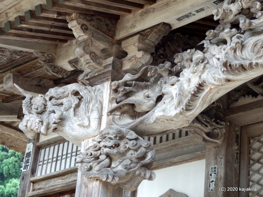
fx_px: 646
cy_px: 98
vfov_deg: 17.4
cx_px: 132
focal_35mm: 85
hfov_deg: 23.0
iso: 800
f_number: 4.7
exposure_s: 1/200
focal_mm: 15.3
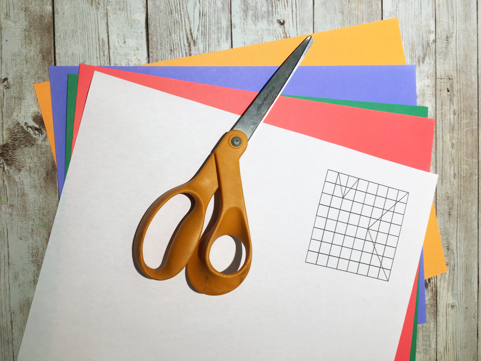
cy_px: 180
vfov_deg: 48.2
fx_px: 403
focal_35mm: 29
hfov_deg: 61.7
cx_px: 240
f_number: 2.2
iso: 32
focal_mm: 4.15
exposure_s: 1/60
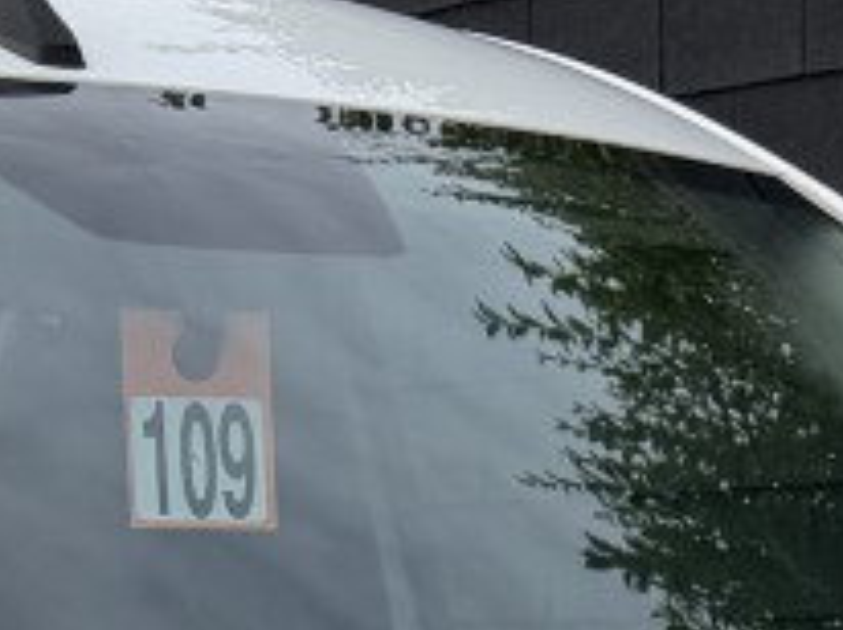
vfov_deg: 7.6
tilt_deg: -17.4
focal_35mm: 168
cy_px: 1927
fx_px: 4087
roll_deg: +1.1
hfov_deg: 11.7
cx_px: 638
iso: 80
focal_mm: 6.76
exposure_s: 1/3145
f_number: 1.78
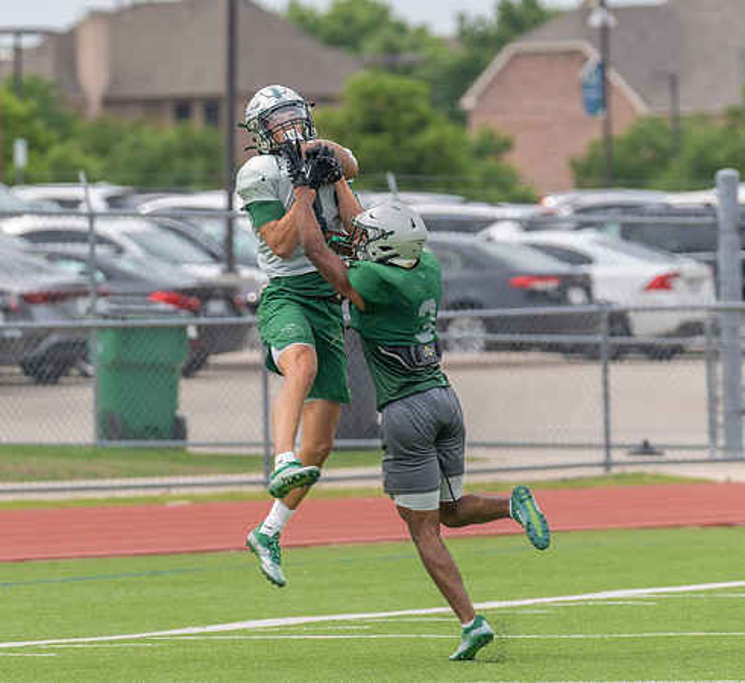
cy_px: 321
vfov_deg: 3.9
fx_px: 10072
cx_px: 205
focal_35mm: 431
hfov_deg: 4.2
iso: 160
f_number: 3.5
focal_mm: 200
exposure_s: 1/1250
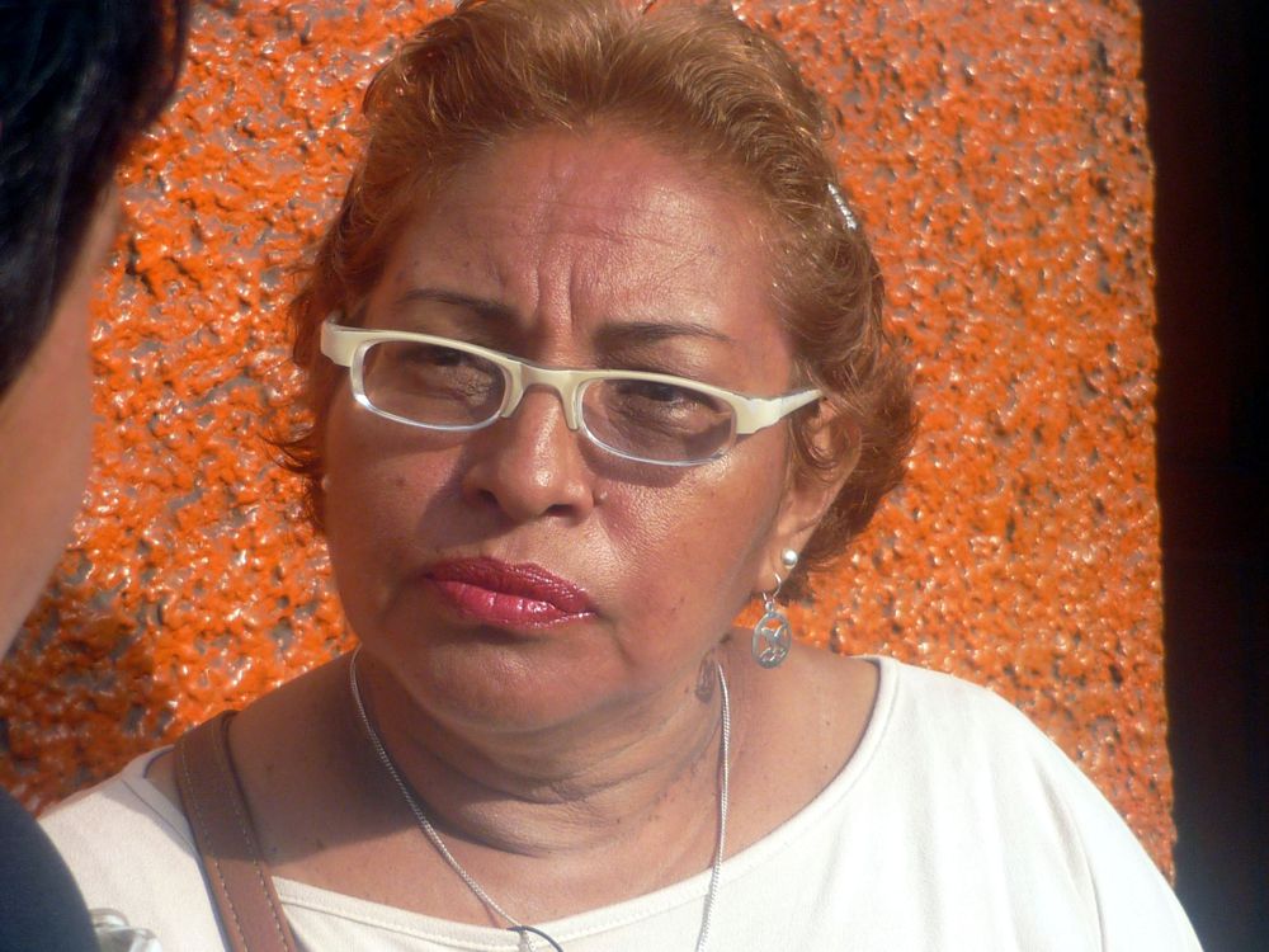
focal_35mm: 70
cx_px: 634
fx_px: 2566
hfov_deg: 27.8
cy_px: 476
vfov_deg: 21.0
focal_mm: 7.2
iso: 100
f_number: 3
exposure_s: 1/640
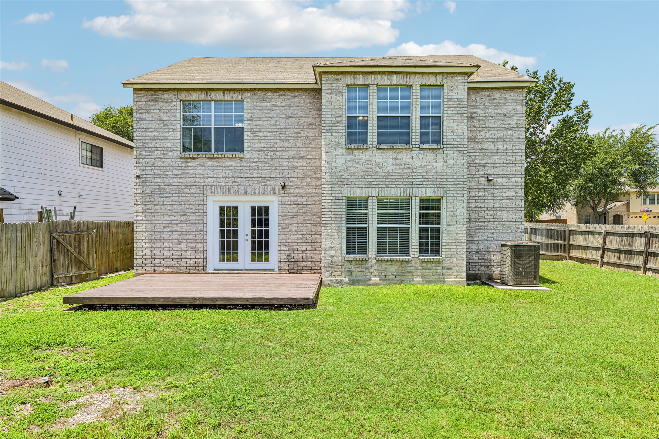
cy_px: 220
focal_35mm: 23
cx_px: 330
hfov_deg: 76.1
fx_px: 421
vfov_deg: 55.1
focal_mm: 23
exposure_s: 1/250
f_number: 6.7
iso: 100
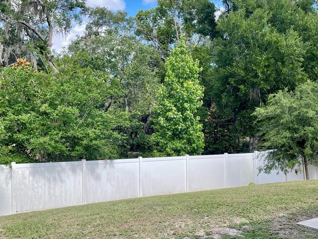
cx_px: 172
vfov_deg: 35.9
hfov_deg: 46.8
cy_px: 140
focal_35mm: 40
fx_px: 367
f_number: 1.6
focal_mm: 4.2
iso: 32
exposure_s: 1/1319
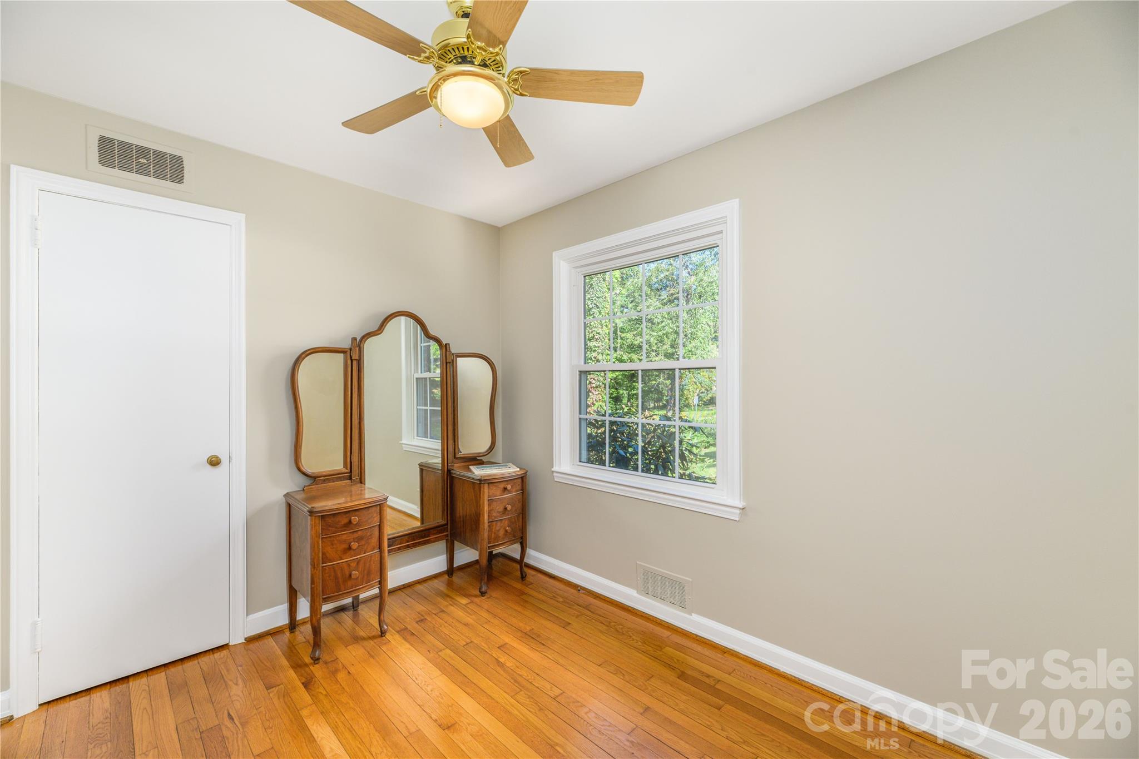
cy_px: 380
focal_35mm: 14
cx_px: 570
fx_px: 443
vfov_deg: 81.2
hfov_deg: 104.3
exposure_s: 1/4
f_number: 8
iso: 320
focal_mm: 14
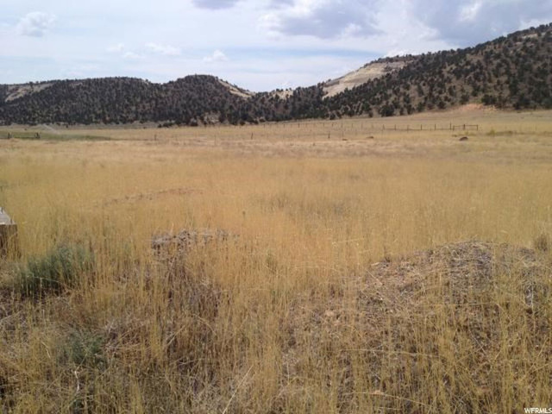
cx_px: 276
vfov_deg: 40.7
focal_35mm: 35
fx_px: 558
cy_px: 207
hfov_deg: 52.6
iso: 50
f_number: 2.4
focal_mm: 4.28
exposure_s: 1/3460
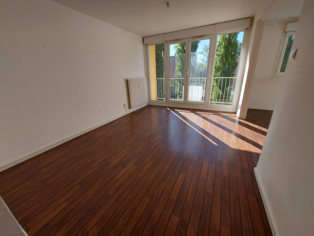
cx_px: 157
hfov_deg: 106.2
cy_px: 118
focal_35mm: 13
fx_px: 118
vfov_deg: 89.9
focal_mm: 1.74
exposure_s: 1/349
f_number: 2.2
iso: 50
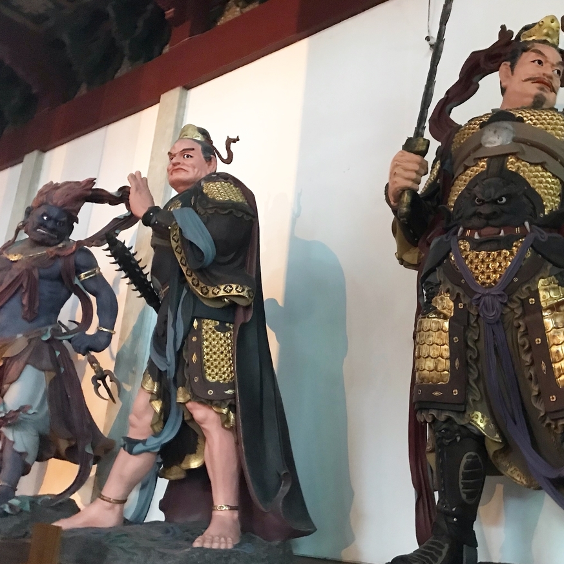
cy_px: 289
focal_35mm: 34
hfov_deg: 47.6
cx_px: 382
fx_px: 627
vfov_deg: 48.4
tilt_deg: +17.2
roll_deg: -3.6
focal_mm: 3.99
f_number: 1.8
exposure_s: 1/4
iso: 80
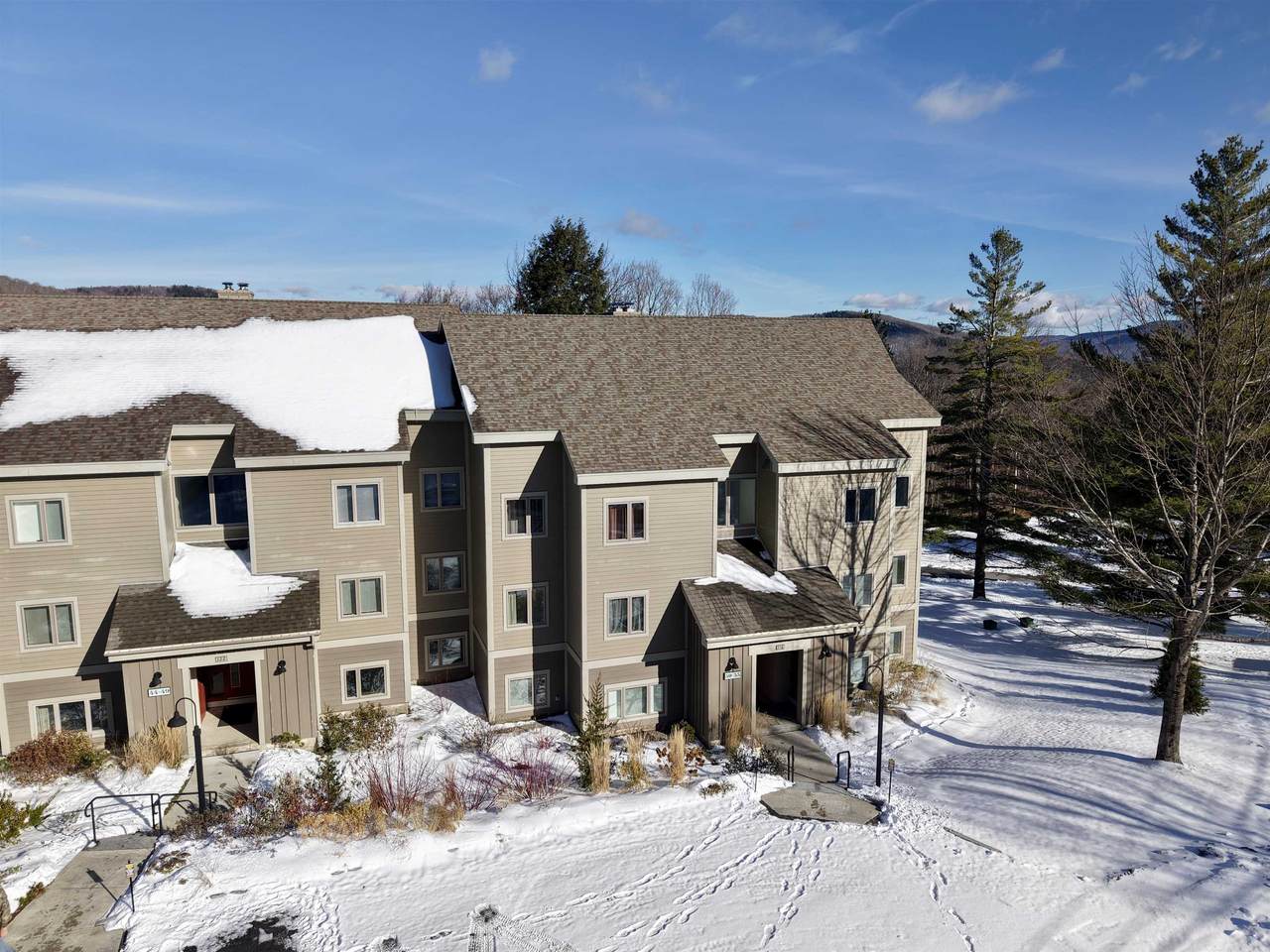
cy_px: 476
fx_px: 881
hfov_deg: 71.6
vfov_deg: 56.8
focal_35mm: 24
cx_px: 635
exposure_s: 1/180
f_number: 1.8
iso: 150
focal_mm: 8.67
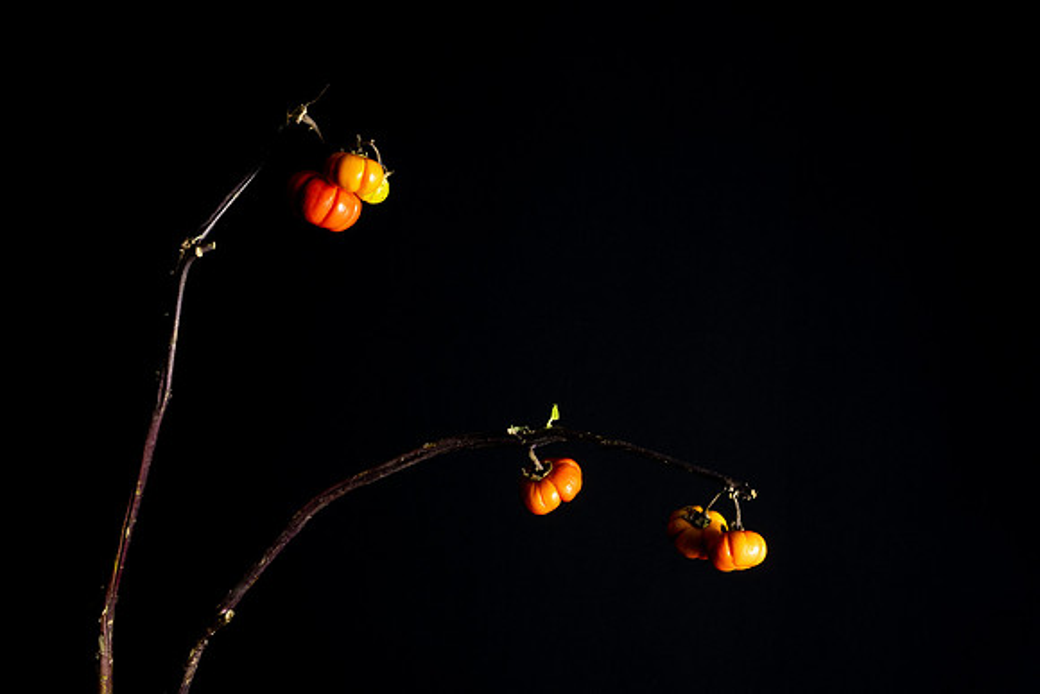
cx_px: 520
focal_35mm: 49
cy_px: 347
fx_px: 1416
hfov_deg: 40.3
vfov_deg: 27.5
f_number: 10
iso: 200
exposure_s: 1
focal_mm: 32.5
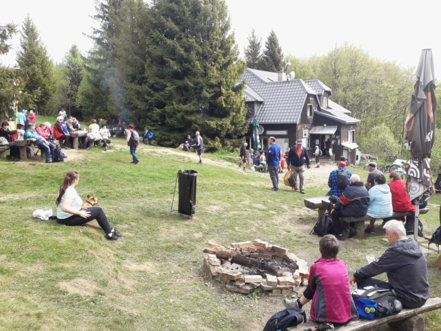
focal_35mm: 28
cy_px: 164
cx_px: 221
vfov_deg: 49.7
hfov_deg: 63.4
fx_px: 357
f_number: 1.9
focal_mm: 3.6
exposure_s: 1/422
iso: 40
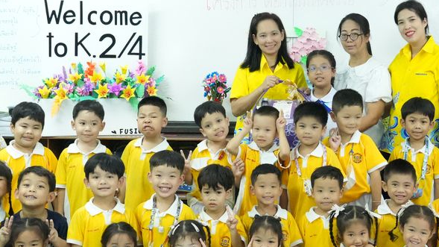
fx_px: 978
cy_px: 106
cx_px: 294
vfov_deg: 14.4
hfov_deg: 25.2
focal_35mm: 84
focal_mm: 28
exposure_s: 1/250
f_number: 4.5
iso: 10000
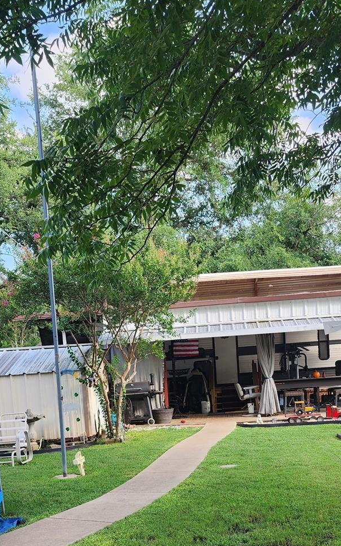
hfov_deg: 32.8
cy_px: 411
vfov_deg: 48.4
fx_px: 580
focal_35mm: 39
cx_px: 162
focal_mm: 6.4
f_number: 1.8
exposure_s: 1/180
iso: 25
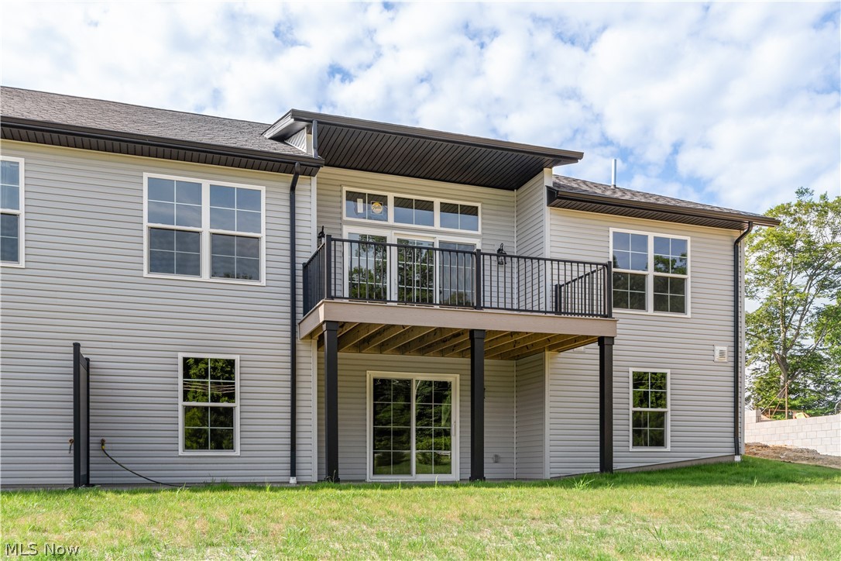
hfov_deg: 61.9
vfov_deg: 43.6
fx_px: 701
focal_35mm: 30
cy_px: 280
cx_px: 420
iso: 125
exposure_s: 1/250
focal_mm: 20
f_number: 8
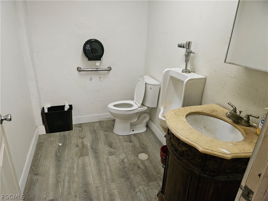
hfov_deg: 73.9
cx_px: 134
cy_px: 100
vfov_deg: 58.9
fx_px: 178
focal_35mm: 23
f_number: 1.8
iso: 1000
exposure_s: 1/120
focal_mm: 5.4
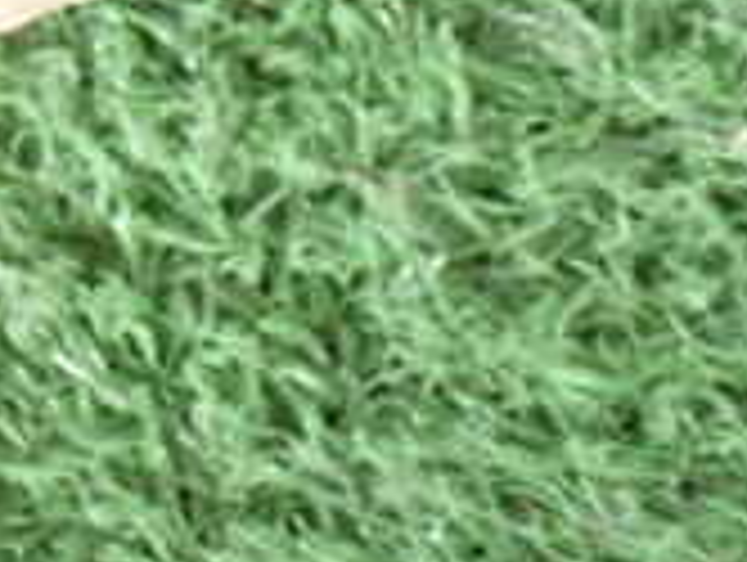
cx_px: -536
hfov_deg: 12.3
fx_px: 3198
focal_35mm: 148
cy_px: -166
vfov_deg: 9.9
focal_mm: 7.31
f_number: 2.8
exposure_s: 1/40
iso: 500
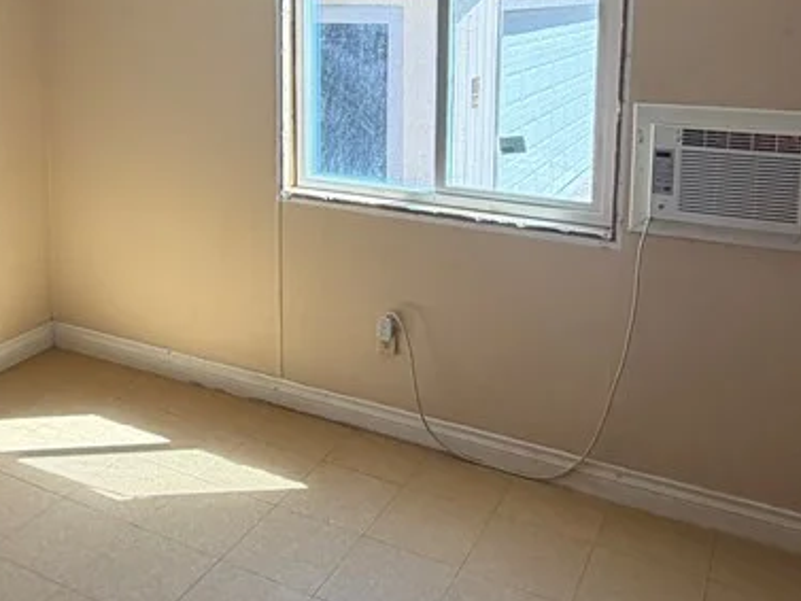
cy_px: 108
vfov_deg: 36.3
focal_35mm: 38
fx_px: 880
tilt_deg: -6.5
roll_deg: +0.6
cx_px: 308
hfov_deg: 48.6
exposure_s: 1/121
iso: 125
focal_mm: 2.22
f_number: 2.2
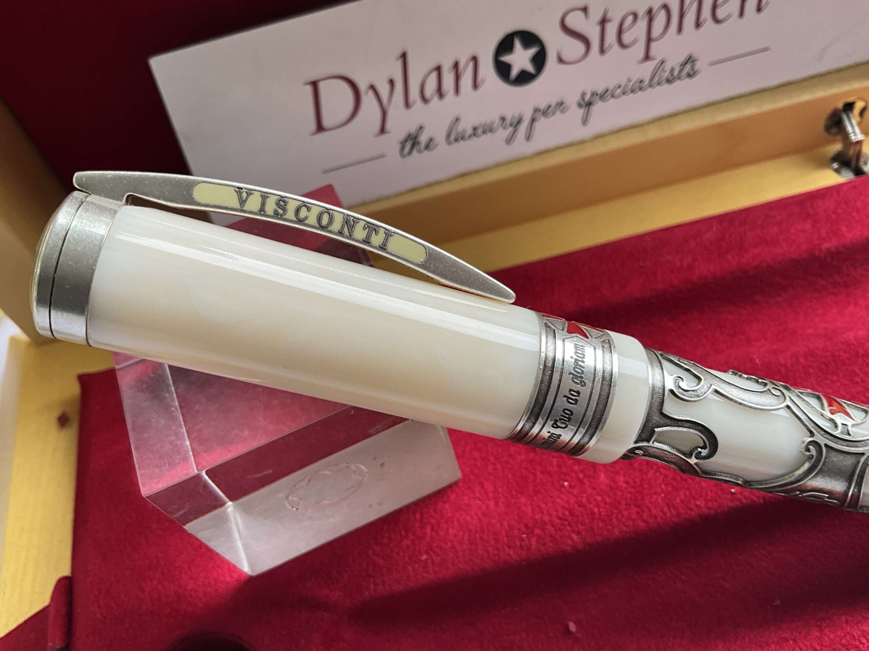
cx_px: 434
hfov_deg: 61.7
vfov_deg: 48.2
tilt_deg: -57.6
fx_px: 728
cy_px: 326
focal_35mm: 29
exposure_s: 1/122
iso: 32
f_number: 1.8
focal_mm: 3
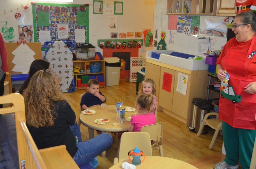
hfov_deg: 49.6
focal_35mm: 39
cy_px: 84
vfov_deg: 34.1
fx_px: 277
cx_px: 128
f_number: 4.2
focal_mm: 26
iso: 1250
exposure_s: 1/60
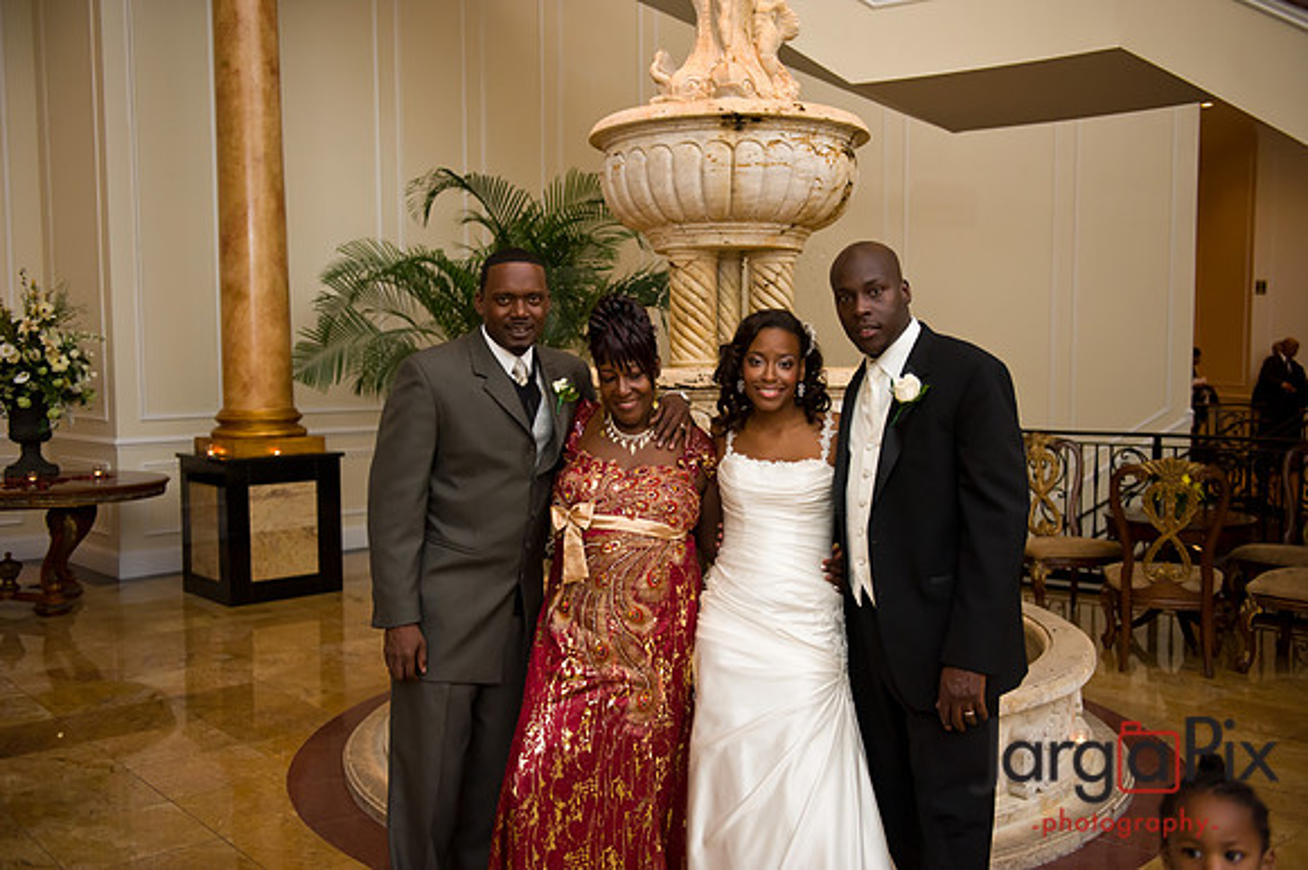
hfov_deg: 54.5
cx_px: 654
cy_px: 435
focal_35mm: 35
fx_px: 1271
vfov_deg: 37.8
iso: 1600
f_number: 3.2
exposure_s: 1/125
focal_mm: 35
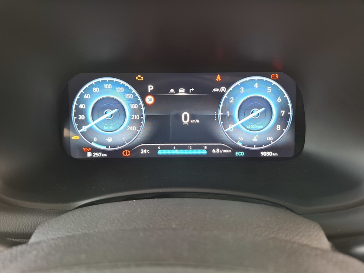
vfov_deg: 58.9
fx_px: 242
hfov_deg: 73.9
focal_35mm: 23
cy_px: 136
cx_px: 182
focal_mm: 5.54
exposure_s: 1/50
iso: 320
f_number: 1.8
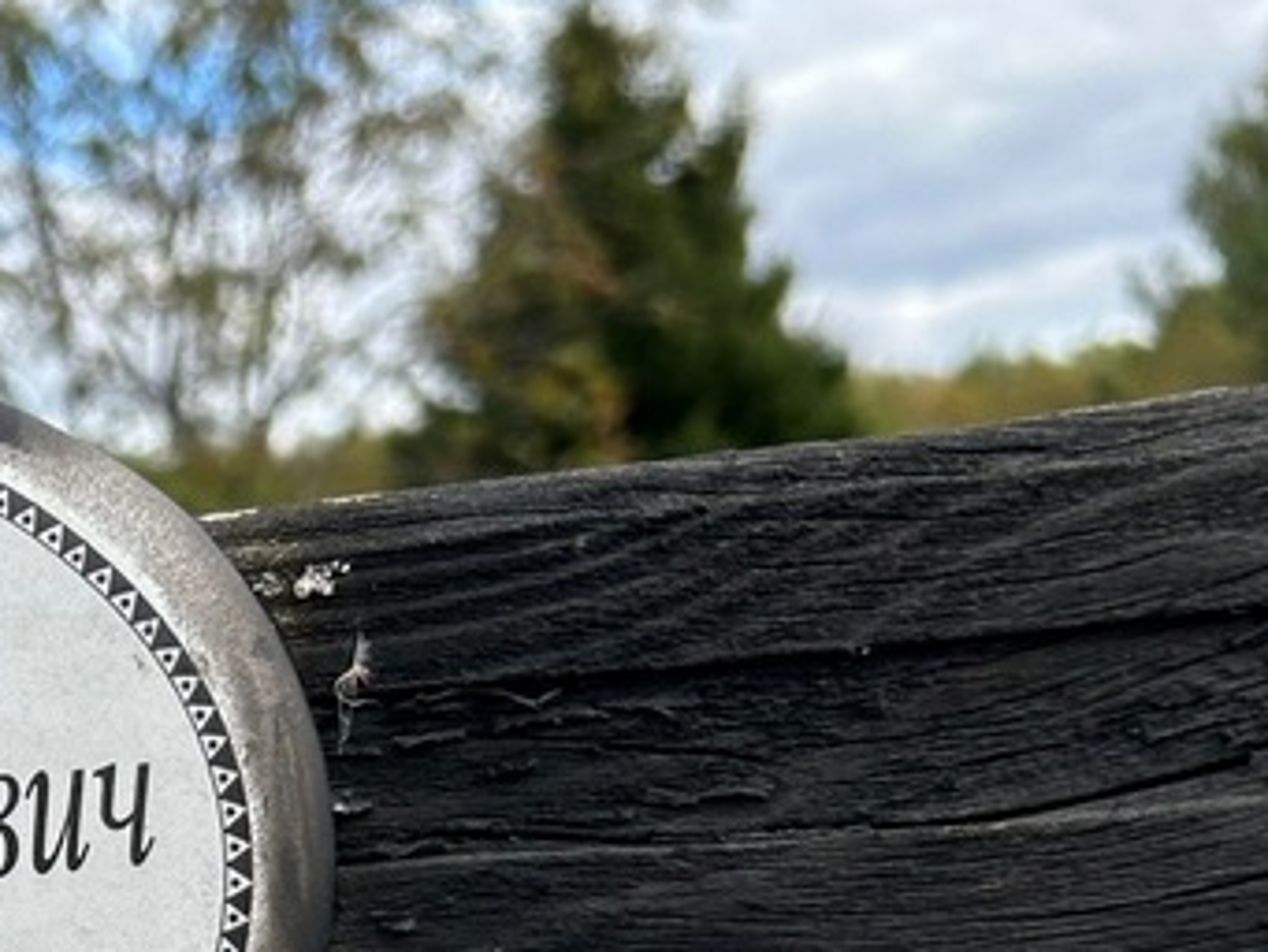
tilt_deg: -11.0
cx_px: -149
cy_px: 982
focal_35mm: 61
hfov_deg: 28.6
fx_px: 2235
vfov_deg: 22.9
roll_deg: +2.5
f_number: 1.5
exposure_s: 1/1038
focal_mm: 5.7
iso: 50
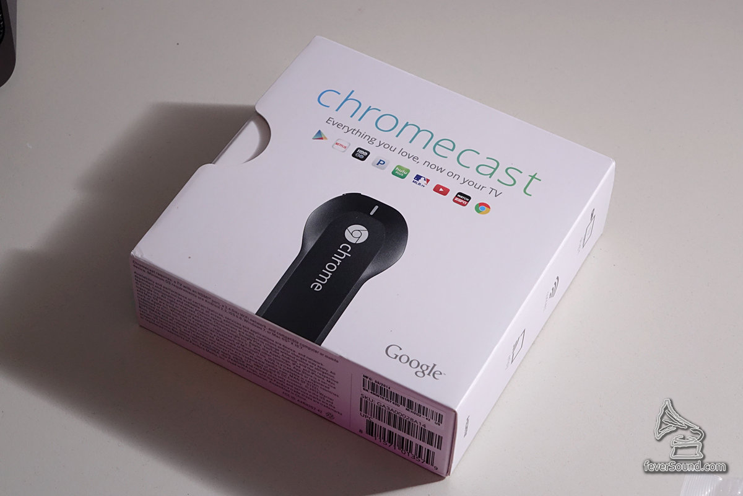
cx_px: 372
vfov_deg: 17.3
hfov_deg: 25.7
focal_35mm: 79
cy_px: 248
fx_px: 1630
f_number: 8
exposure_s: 1/125
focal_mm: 28.93
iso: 800
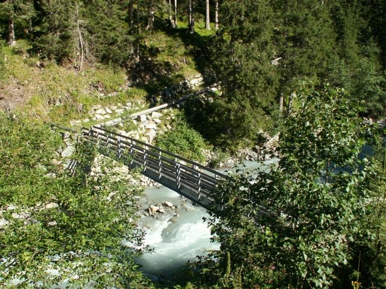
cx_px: 193
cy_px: 144
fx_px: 390
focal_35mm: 35
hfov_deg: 52.6
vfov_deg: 40.7
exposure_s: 1/125
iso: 50
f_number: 5
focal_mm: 5.86
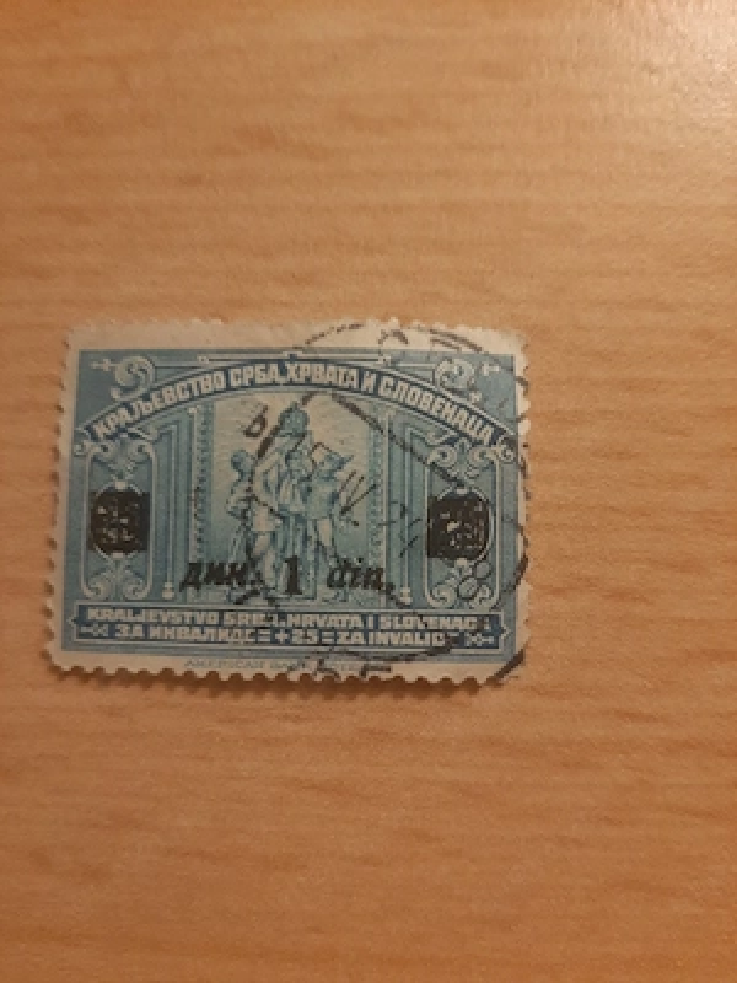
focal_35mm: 26
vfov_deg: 67.3
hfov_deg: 53.1
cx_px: 368
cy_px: 492
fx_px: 738
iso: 80
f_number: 1.7
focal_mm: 3.93
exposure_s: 1/50
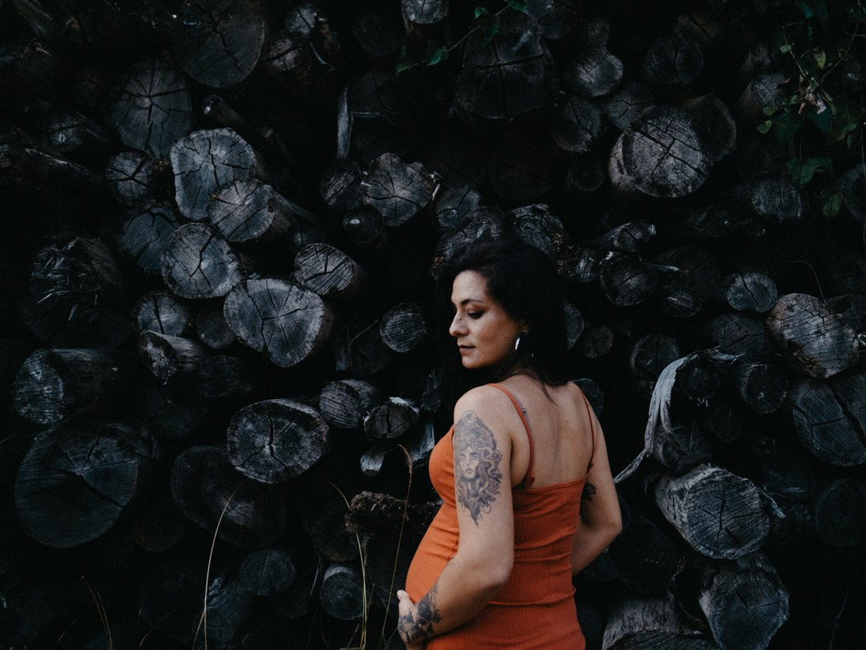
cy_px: 320
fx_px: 675
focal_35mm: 27
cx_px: 469
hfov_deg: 65.2
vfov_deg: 51.4
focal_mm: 16
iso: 250
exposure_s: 1/2000
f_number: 1.4
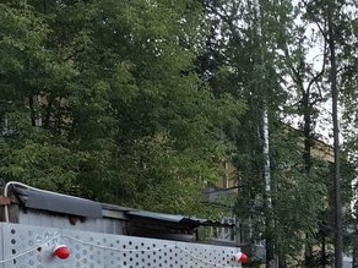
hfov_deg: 25.9
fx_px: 652
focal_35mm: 63
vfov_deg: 21.6
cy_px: 321
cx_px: 474
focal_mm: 5.54
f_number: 1.8
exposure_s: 1/167
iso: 50
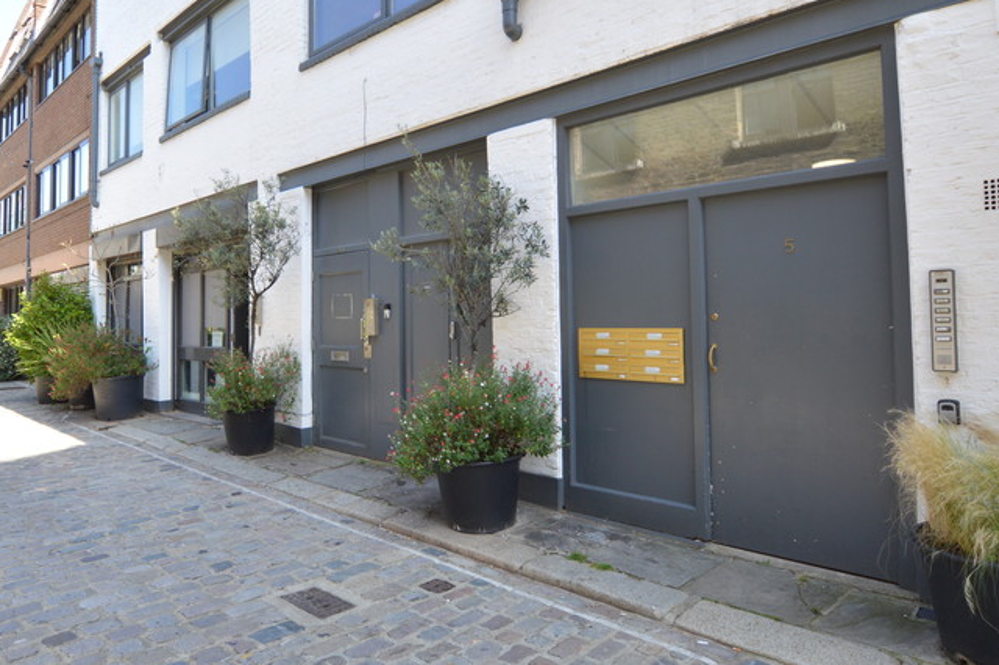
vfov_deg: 53.0
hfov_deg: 72.2
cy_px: 300
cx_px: 361
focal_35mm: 24
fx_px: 666
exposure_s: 1/80
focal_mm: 10
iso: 200
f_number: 6.3
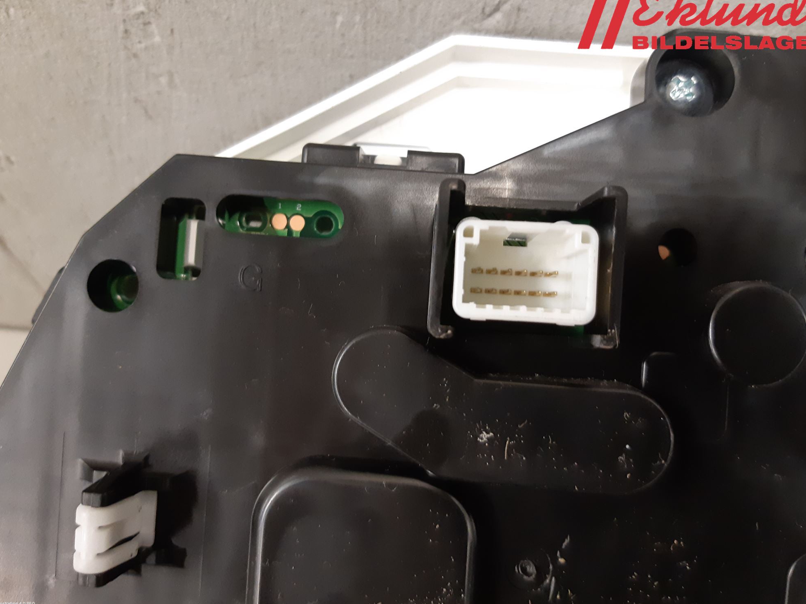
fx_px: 629
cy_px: 294
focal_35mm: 27
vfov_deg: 51.3
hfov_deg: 65.3
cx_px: 410
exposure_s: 1/33
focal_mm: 3.93
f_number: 1.7
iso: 250
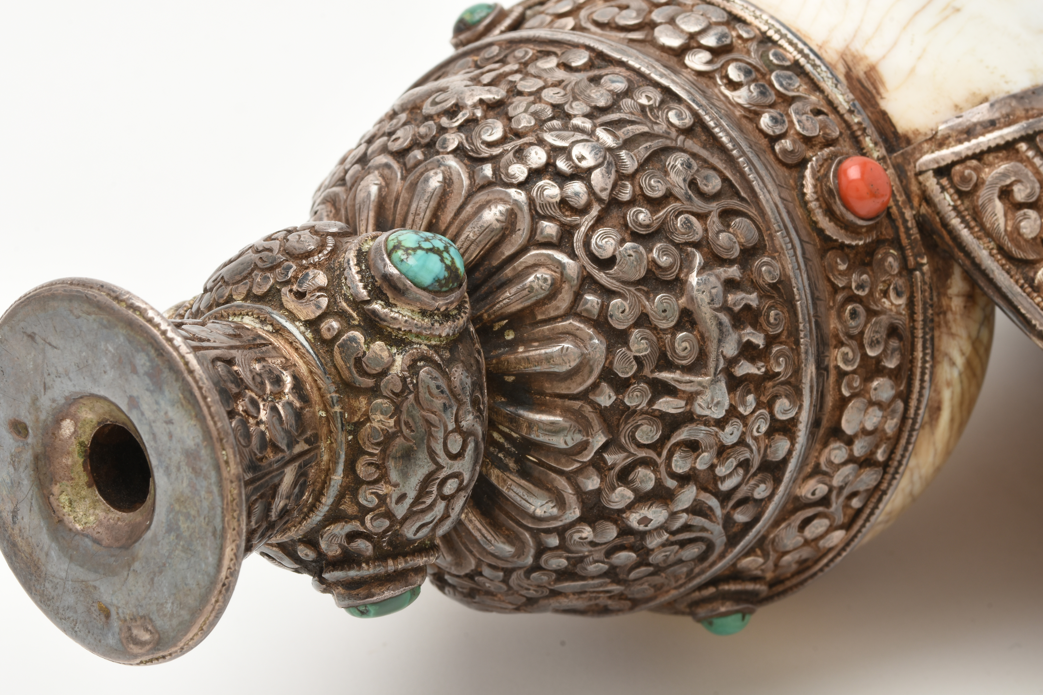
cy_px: 348
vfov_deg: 16.6
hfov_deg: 24.6
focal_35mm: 82
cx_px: 522
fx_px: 2390
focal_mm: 55
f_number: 20
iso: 100
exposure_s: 1/100
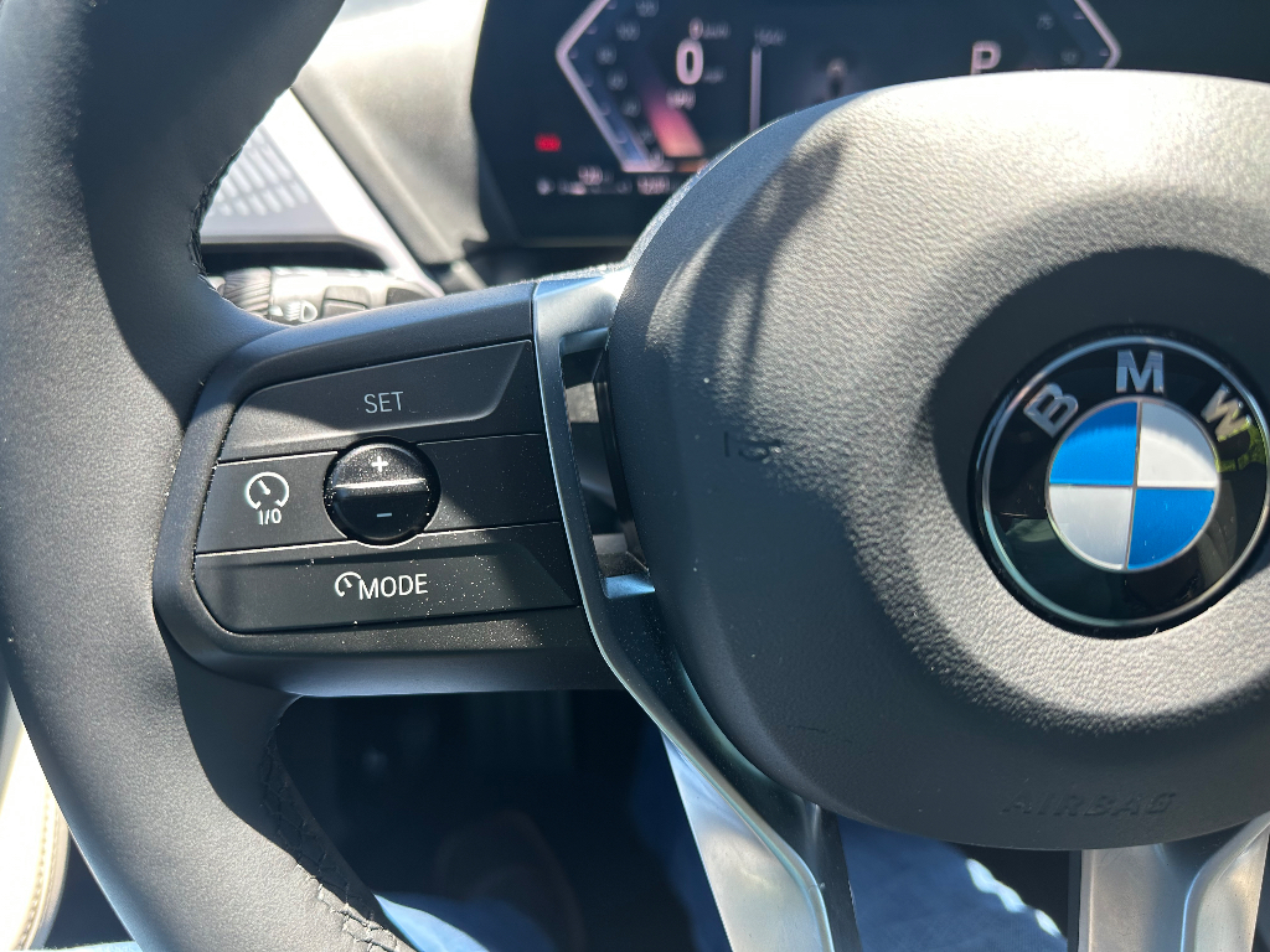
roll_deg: +1.8
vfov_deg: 56.8
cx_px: 635
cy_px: 476
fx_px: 881
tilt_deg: -28.6
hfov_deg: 71.6
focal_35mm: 24
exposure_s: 1/226
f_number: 1.78
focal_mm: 6.86
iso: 64
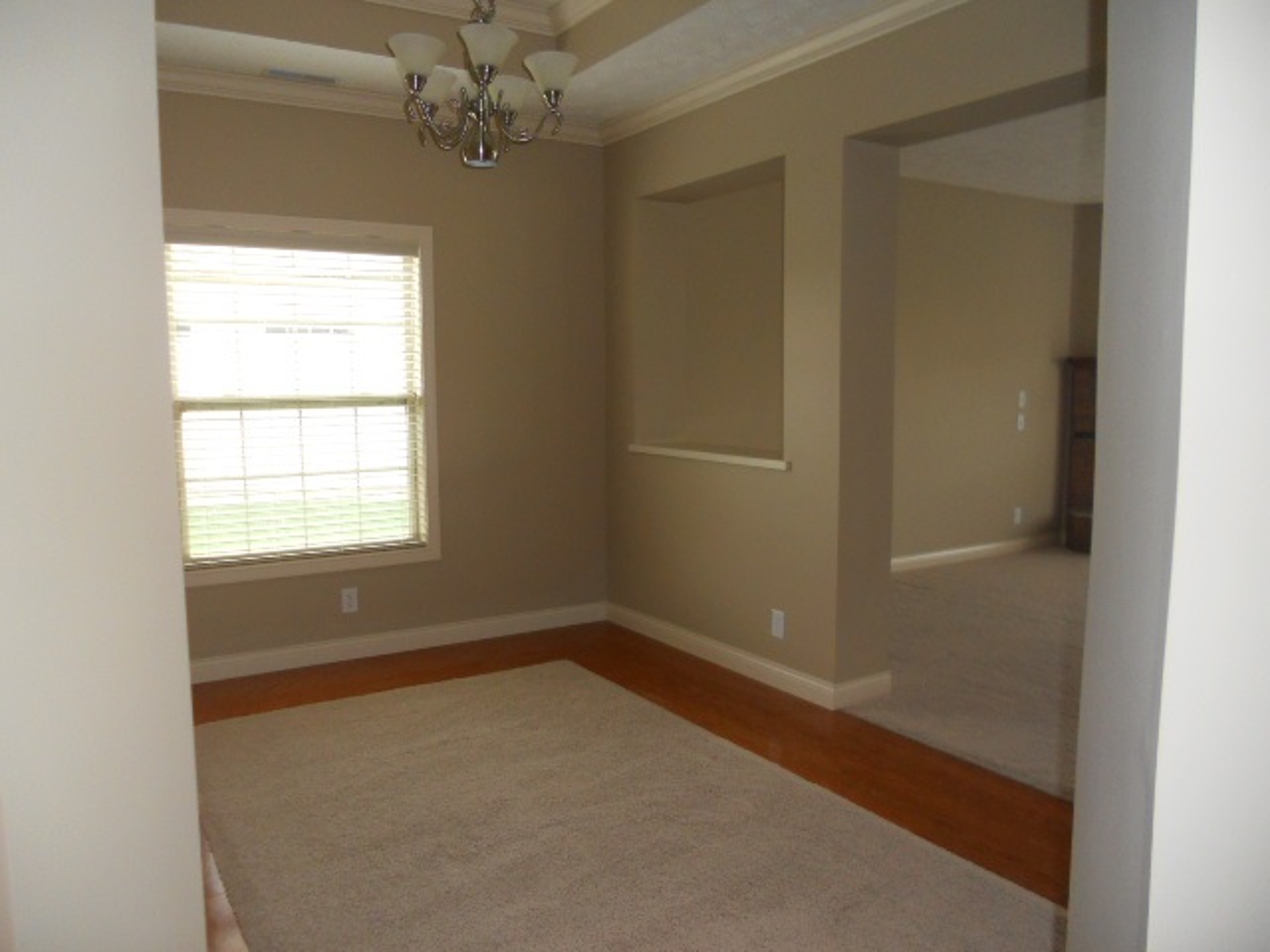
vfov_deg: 51.4
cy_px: 476
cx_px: 635
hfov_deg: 65.3
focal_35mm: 27
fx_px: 991
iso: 200
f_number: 3.2
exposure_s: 1/25
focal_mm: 4.9
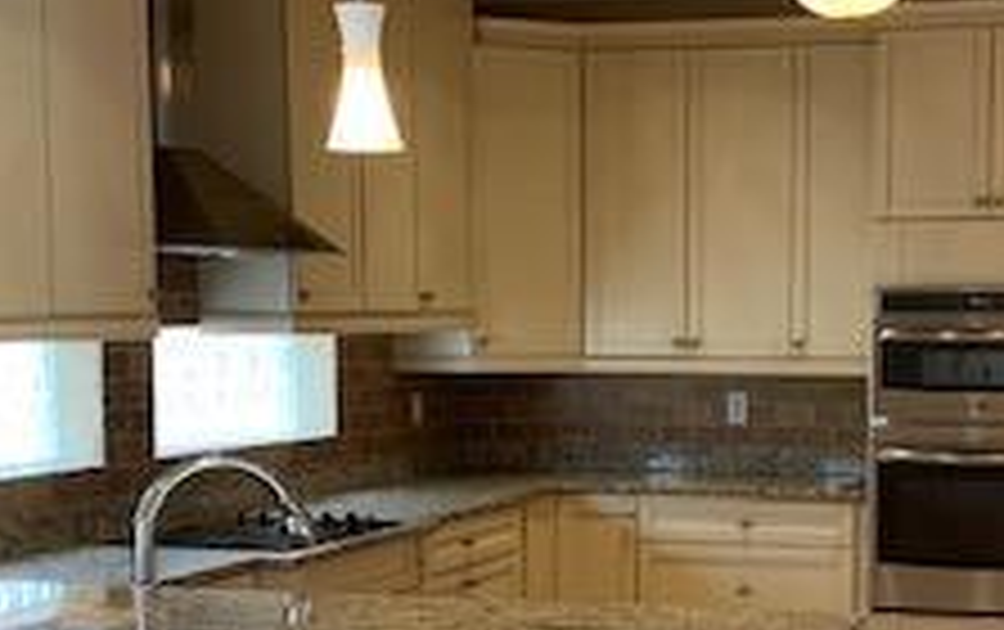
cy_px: 500
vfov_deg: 16.5
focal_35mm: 79
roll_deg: -0.5
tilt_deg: -5.6
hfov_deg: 26.0
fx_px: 2164
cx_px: 671
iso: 100
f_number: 1.8
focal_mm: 4.25
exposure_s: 1/60
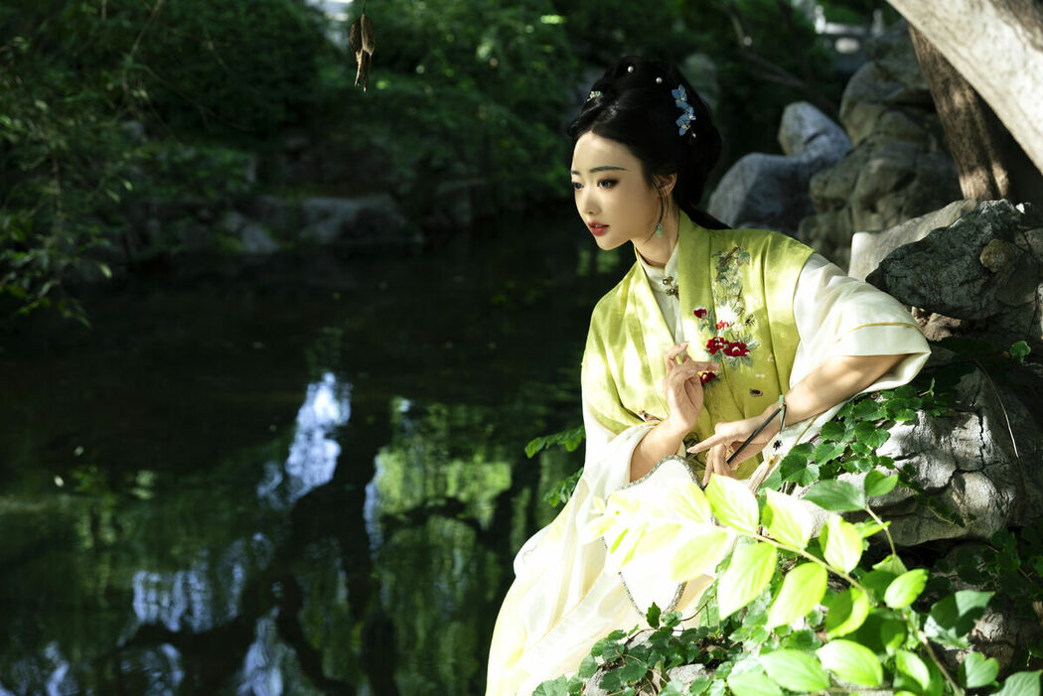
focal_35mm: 56
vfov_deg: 24.2
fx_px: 1623
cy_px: 348
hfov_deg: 35.6
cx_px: 522
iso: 320
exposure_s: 1/200
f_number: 4
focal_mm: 56
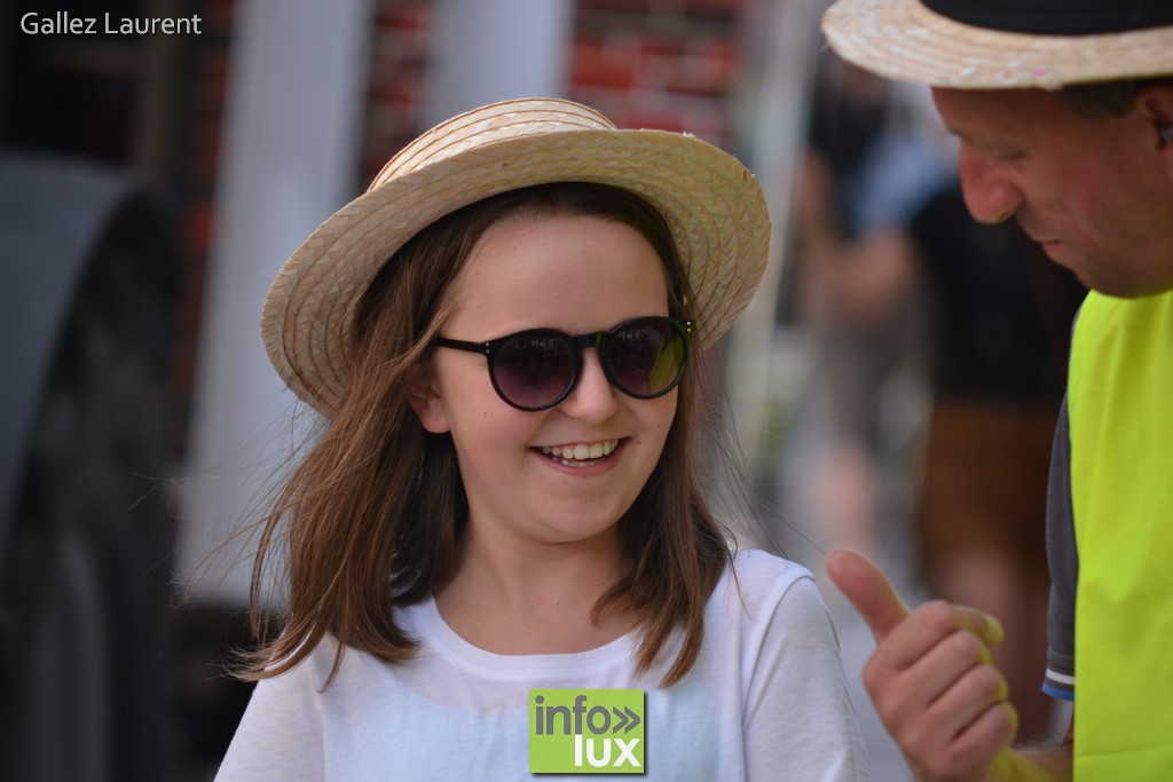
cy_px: 391
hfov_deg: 9.1
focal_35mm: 225
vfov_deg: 6.1
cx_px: 586
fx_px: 7332
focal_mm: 150
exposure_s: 1/400
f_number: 2.8
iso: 100
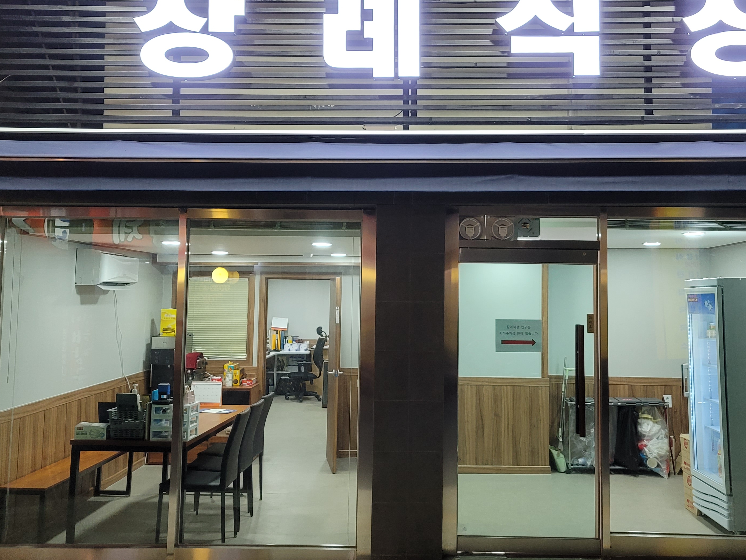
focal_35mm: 36
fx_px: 776
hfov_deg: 51.3
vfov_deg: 39.6
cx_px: 393
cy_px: 238
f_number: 1.8
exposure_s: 1/119
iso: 320
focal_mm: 7
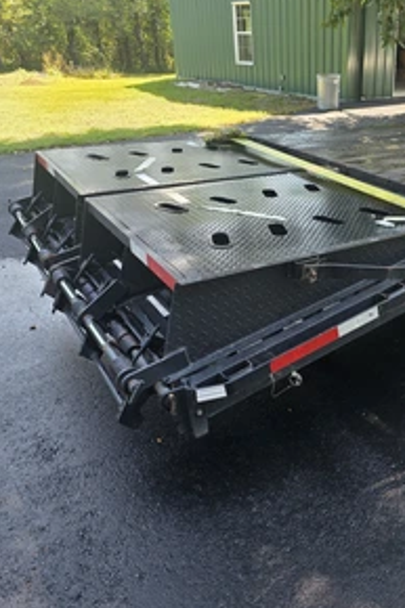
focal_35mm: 33
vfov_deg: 57.2
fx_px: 557
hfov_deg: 38.2
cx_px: 334
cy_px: 308
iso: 50
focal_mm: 6.3
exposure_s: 1/359
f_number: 1.7
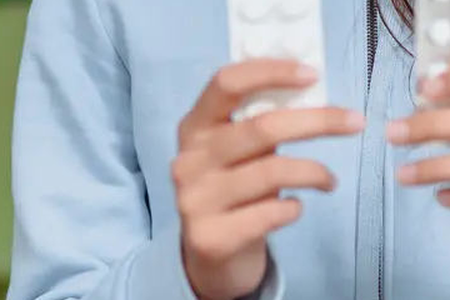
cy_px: 51
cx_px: 300
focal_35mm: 146
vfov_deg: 9.4
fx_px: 1825
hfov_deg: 14.0
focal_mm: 35
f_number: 1.6
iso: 320
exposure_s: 1/800
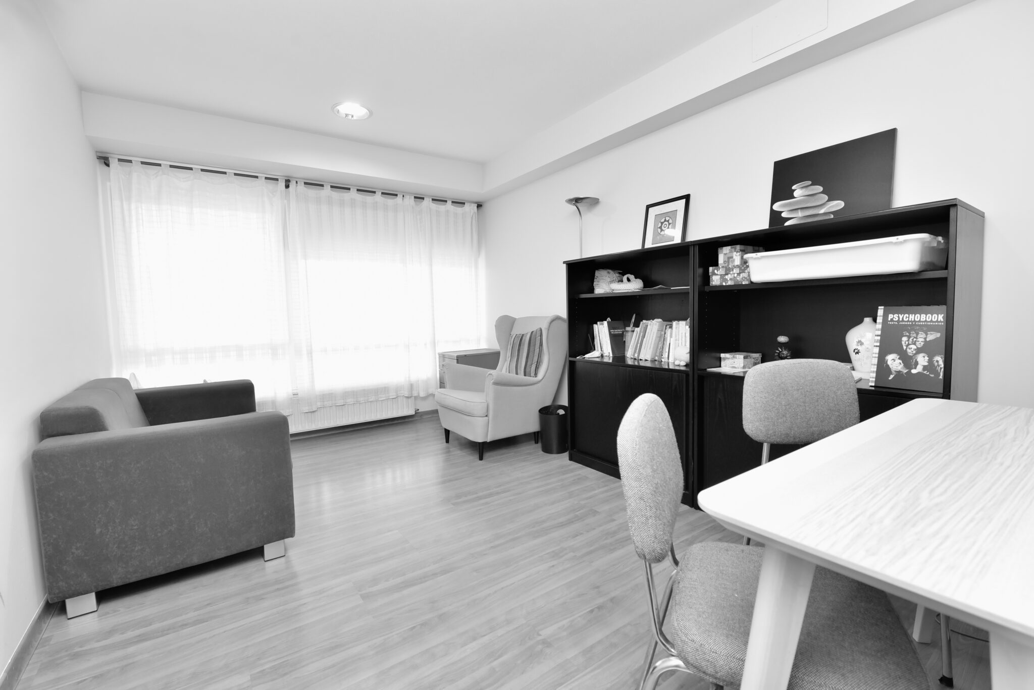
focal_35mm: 15
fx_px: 431
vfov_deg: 77.4
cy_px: 345
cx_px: 517
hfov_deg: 100.4
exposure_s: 1/80
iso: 1250
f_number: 5.6
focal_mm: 15
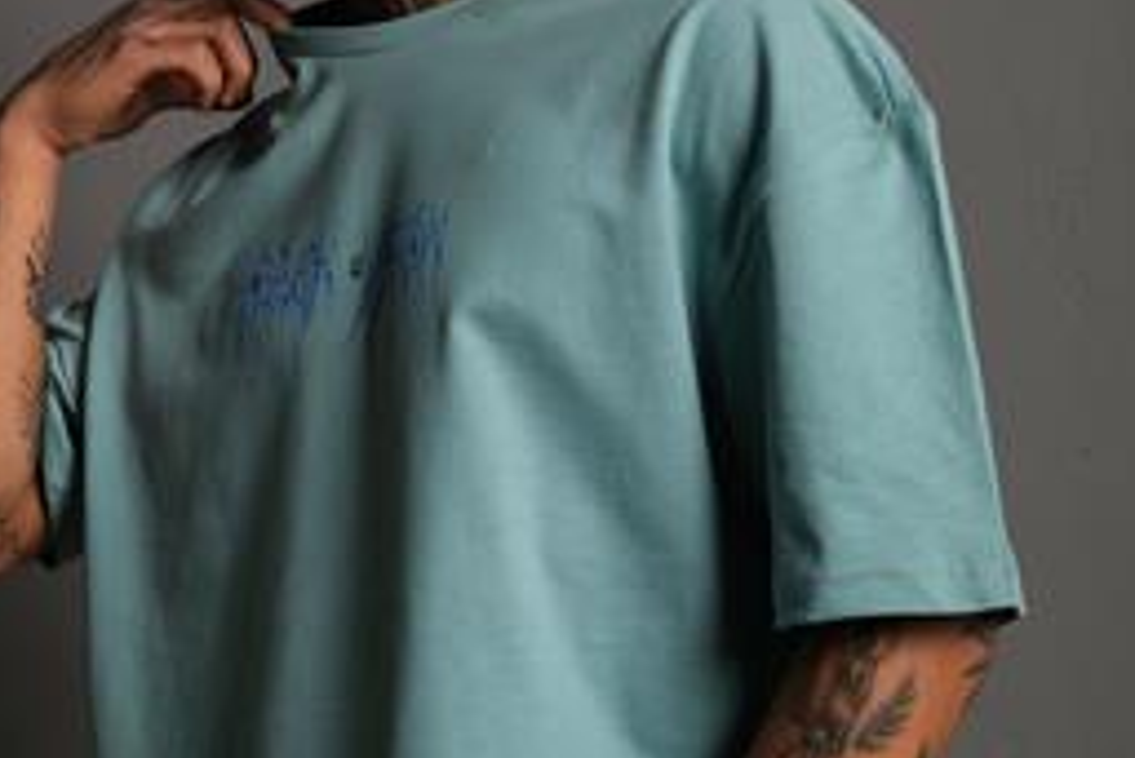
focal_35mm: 80
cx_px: 395
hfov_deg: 25.2
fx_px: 2524
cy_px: 432
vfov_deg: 17.1
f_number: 5
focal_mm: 23.3
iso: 160
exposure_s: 1/160
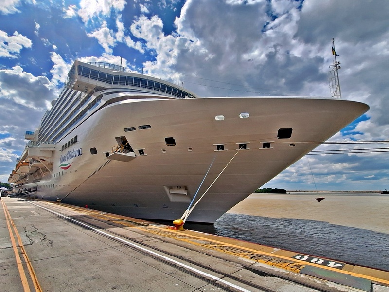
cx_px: 194
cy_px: 146
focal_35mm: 13
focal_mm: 1.74
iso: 40
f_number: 2.2
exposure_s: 1/6452
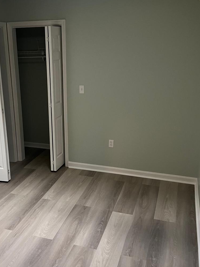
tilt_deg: -17.9
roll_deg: +2.1
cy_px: 140
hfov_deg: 35.5
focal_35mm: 40
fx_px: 308
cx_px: 62
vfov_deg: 46.8
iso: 250
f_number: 1.5
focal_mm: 5.7
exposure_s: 1/60
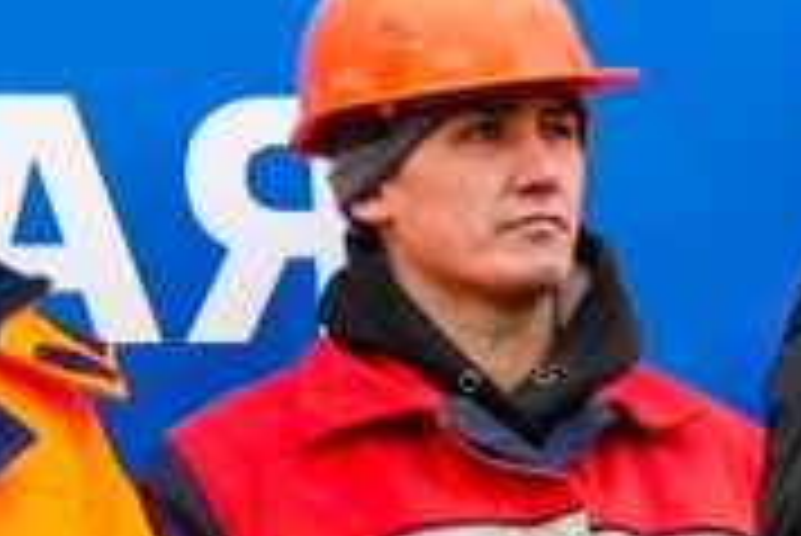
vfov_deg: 5.1
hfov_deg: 7.4
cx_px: 1348
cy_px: 252
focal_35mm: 271
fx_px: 6034
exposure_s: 1/800
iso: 1600
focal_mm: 46
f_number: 3.5
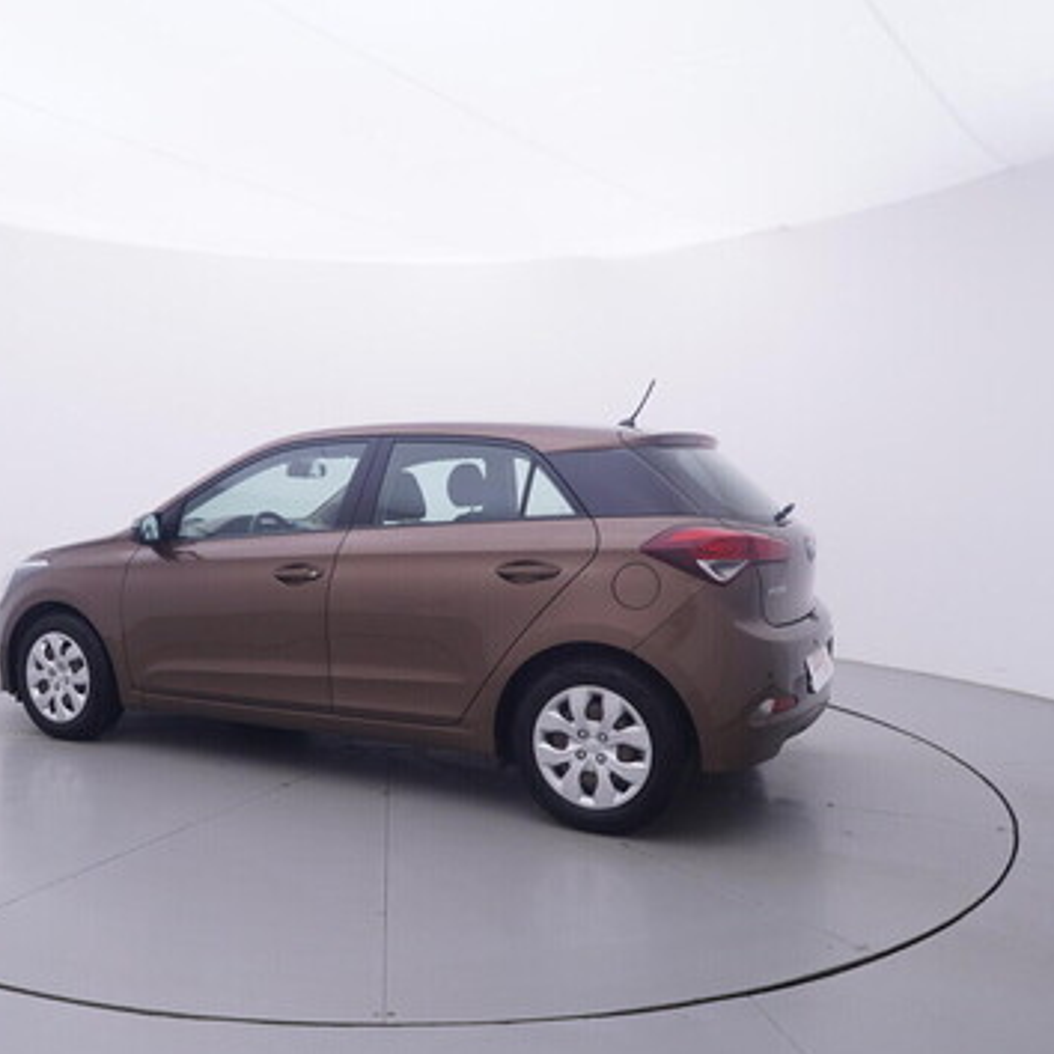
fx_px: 1022
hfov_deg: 54.0
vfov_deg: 54.6
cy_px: 543
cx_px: 395
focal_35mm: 30
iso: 200
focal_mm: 15
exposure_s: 1/80
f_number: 5
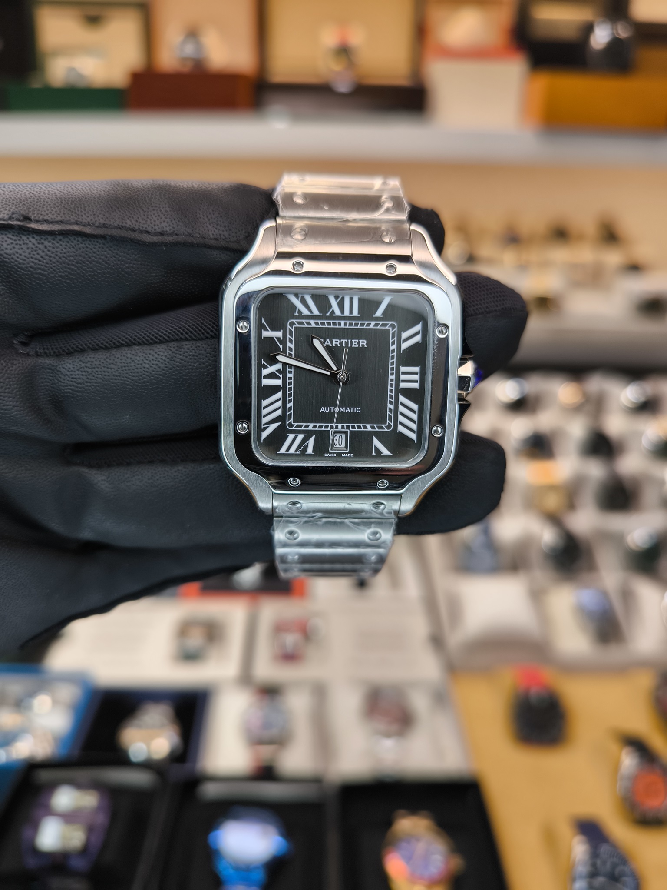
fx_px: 617
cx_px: 334
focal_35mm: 24
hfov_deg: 56.8
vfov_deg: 71.6
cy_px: 445
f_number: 1.9
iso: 80
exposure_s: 1/240
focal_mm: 6.92
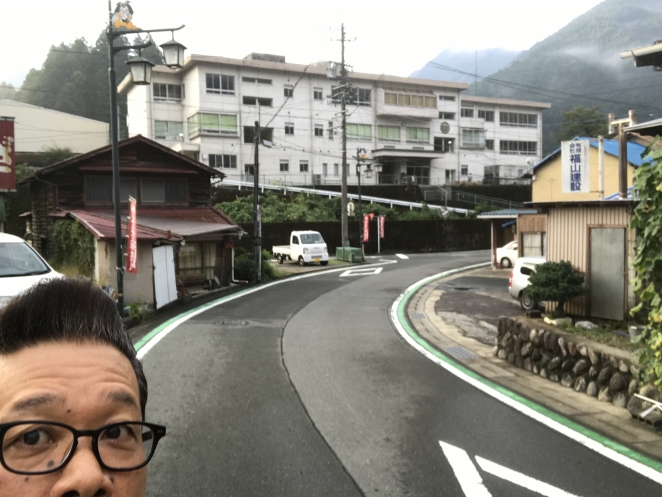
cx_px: 331
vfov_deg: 44.2
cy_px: 248
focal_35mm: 32
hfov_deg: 56.8
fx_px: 612
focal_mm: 2.87
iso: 25
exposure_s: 1/60
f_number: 2.2
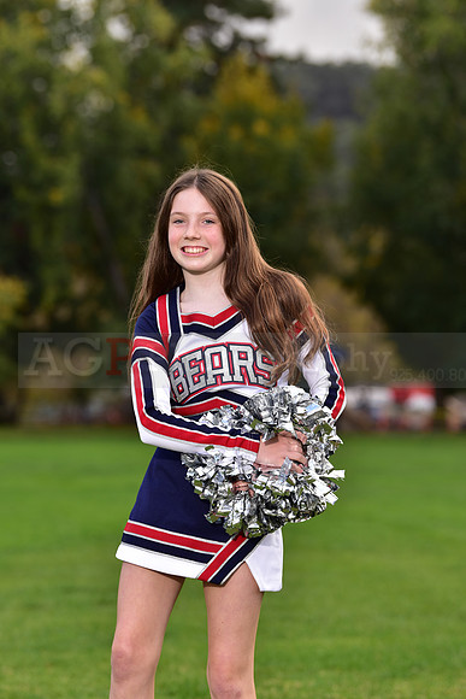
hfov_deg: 10.2
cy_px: 350
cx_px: 233
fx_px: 2619
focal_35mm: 135
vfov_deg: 15.2
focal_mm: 135
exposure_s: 1/250
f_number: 4.5
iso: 160
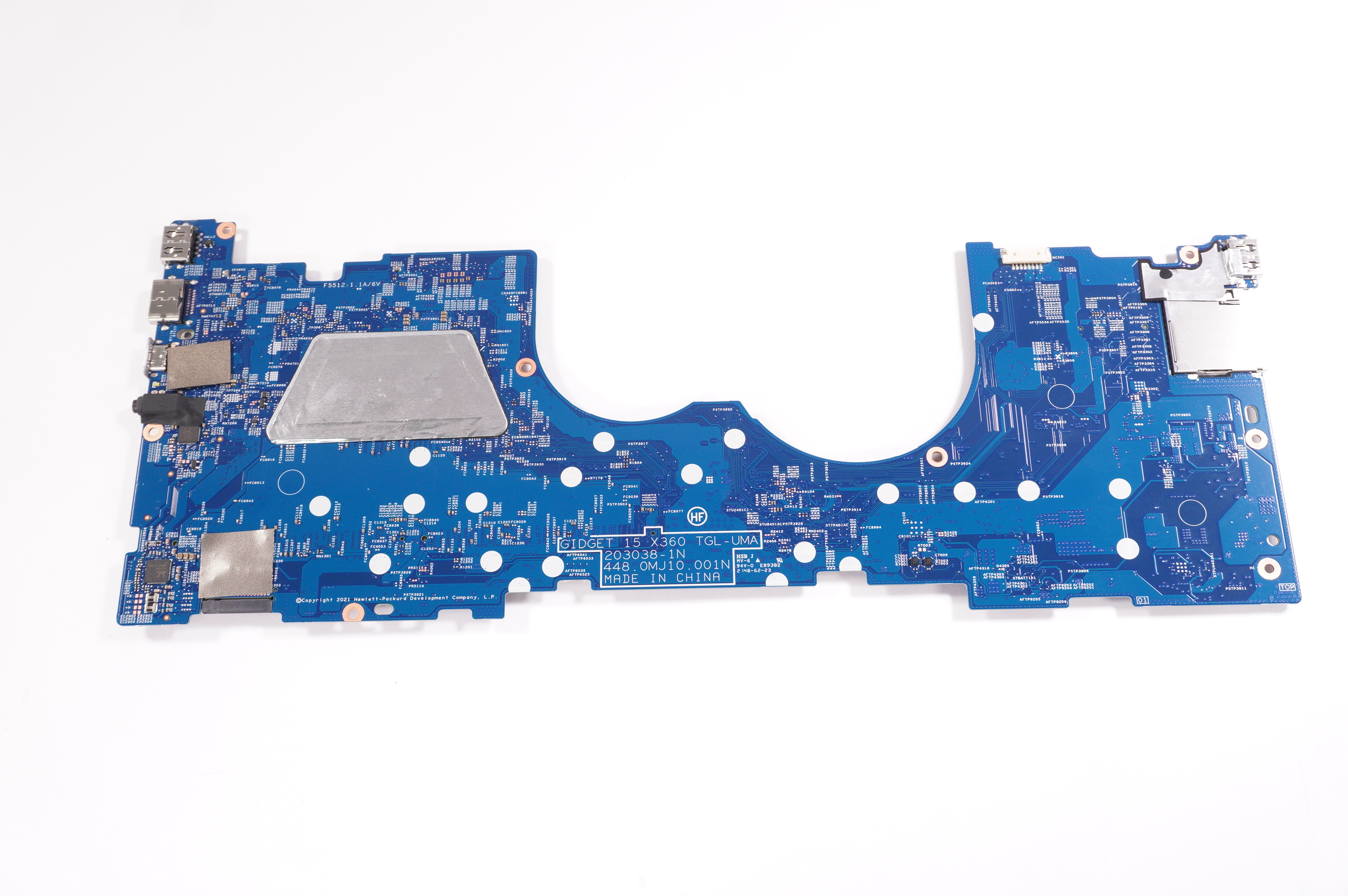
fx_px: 1347
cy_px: 448
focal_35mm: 36
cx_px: 674
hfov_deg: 53.2
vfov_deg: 36.8
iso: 800
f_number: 6.3
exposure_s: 1/125
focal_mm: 24
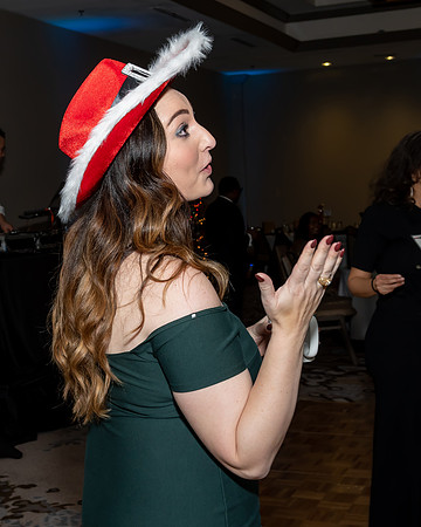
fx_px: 1010
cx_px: 68
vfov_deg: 29.2
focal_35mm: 65
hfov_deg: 23.1
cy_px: 268
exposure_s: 1/250
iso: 400
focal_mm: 26
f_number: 6.3
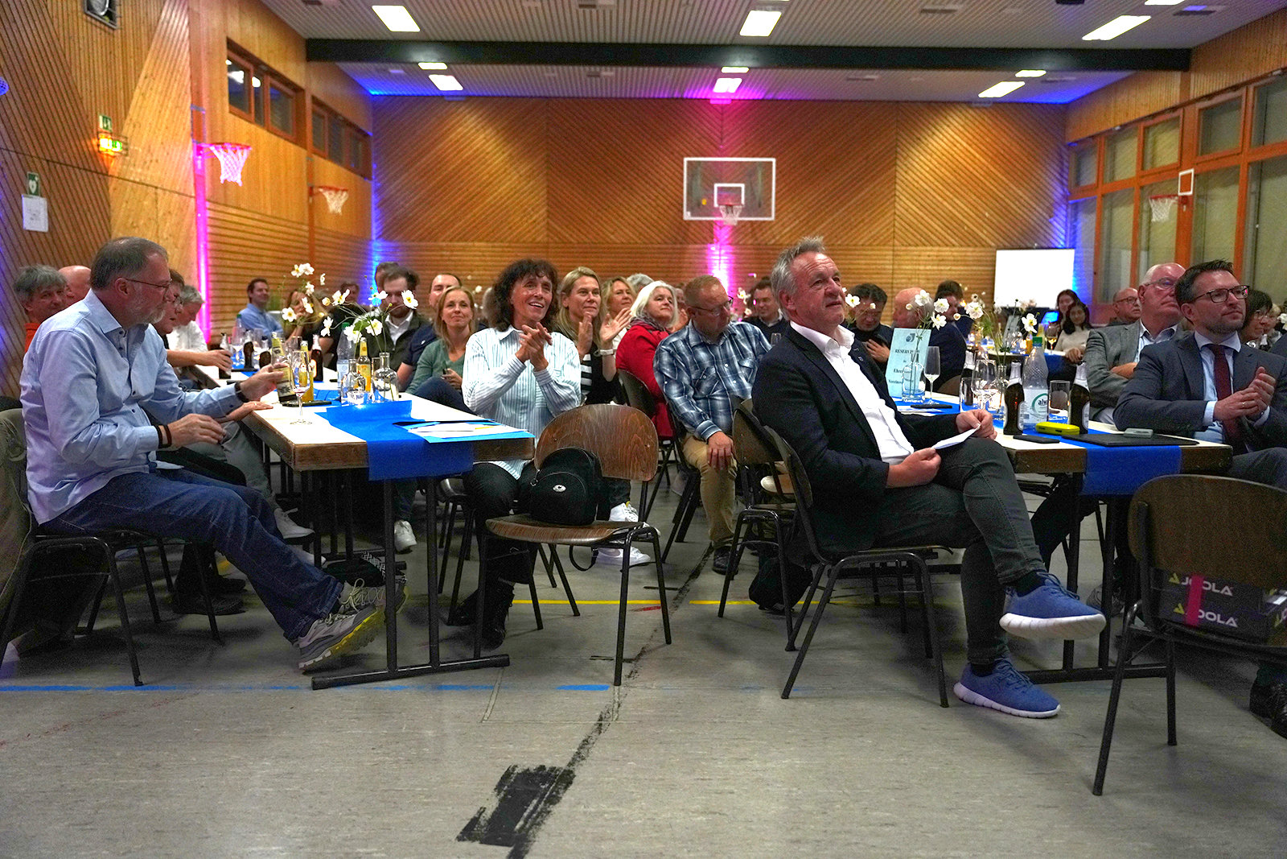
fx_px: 1144
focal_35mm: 32
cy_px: 430
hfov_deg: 58.7
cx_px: 644
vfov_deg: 41.1
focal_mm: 32
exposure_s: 1/100
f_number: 2.8
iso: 2500
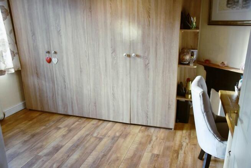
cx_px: 126
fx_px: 230
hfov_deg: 57.2
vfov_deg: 40.0
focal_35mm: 33
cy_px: 84
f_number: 3.5
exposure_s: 1/200
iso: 800
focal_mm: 22
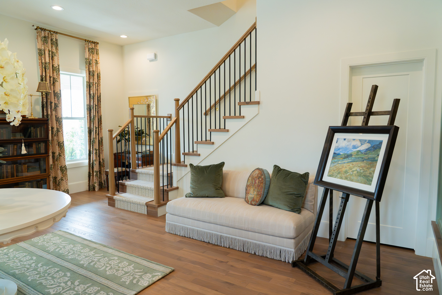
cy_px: 148
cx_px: 221
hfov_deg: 73.2
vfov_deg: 52.7
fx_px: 297
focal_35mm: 24
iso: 6400
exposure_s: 1/400
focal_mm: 24
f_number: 6.3
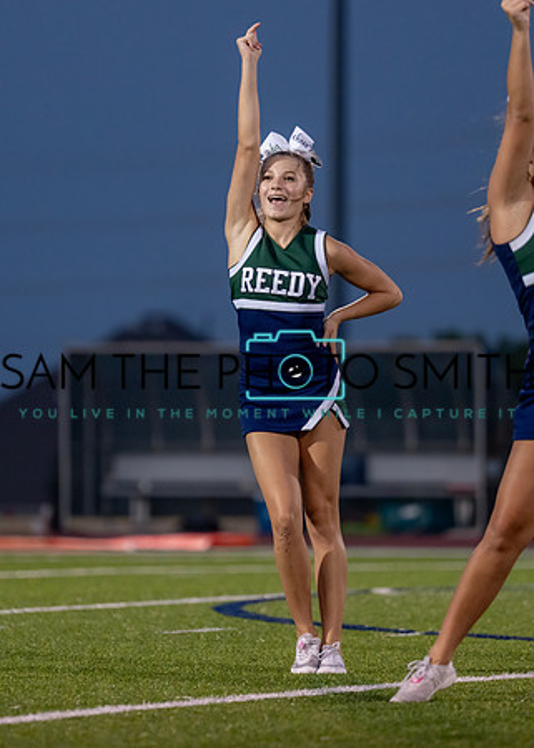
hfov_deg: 4.5
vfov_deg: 6.3
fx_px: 6803
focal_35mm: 320
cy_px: 334
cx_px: 223
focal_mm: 180
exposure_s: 1/1000
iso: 1250
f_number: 2.8
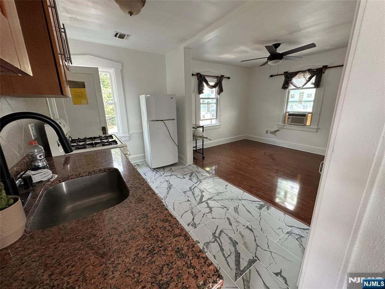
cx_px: 192
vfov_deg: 85.7
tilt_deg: -15.1
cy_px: 144
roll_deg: +0.7
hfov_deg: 102.1
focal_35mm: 14
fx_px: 156
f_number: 2.2
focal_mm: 2.22
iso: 200
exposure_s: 1/99
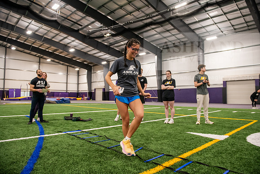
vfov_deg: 53.2
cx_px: 130
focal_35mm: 24
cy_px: 87
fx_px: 173
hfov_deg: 73.7
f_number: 3.5
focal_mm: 24
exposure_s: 1/125
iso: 1600
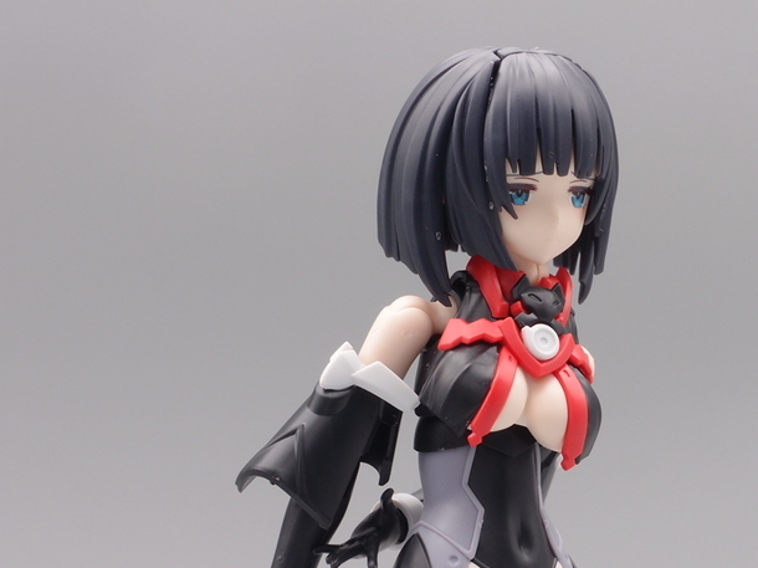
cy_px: 314
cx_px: 491
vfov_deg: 10.1
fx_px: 3218
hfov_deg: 13.4
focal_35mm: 147
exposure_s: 1/5
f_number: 8
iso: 100
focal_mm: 24
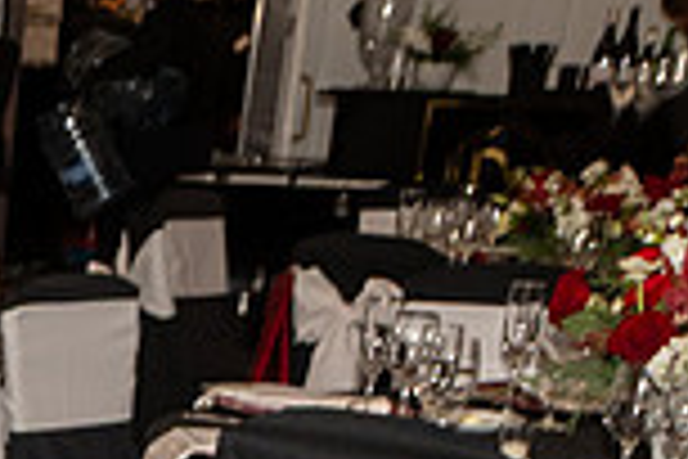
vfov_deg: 11.3
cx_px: -612
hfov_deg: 15.1
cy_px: 785
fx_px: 2178
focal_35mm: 114
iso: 1000
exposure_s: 1/200
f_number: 7.1
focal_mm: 20
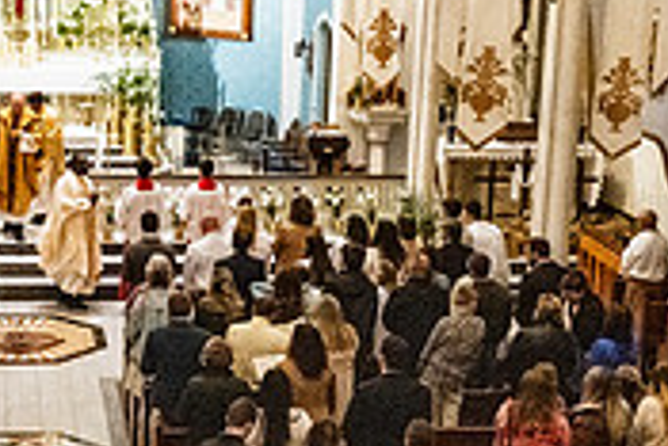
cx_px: 149
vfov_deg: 15.9
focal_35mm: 86
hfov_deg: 23.3
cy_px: 189
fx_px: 1597
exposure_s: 1/60
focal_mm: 26
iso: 5000
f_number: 11
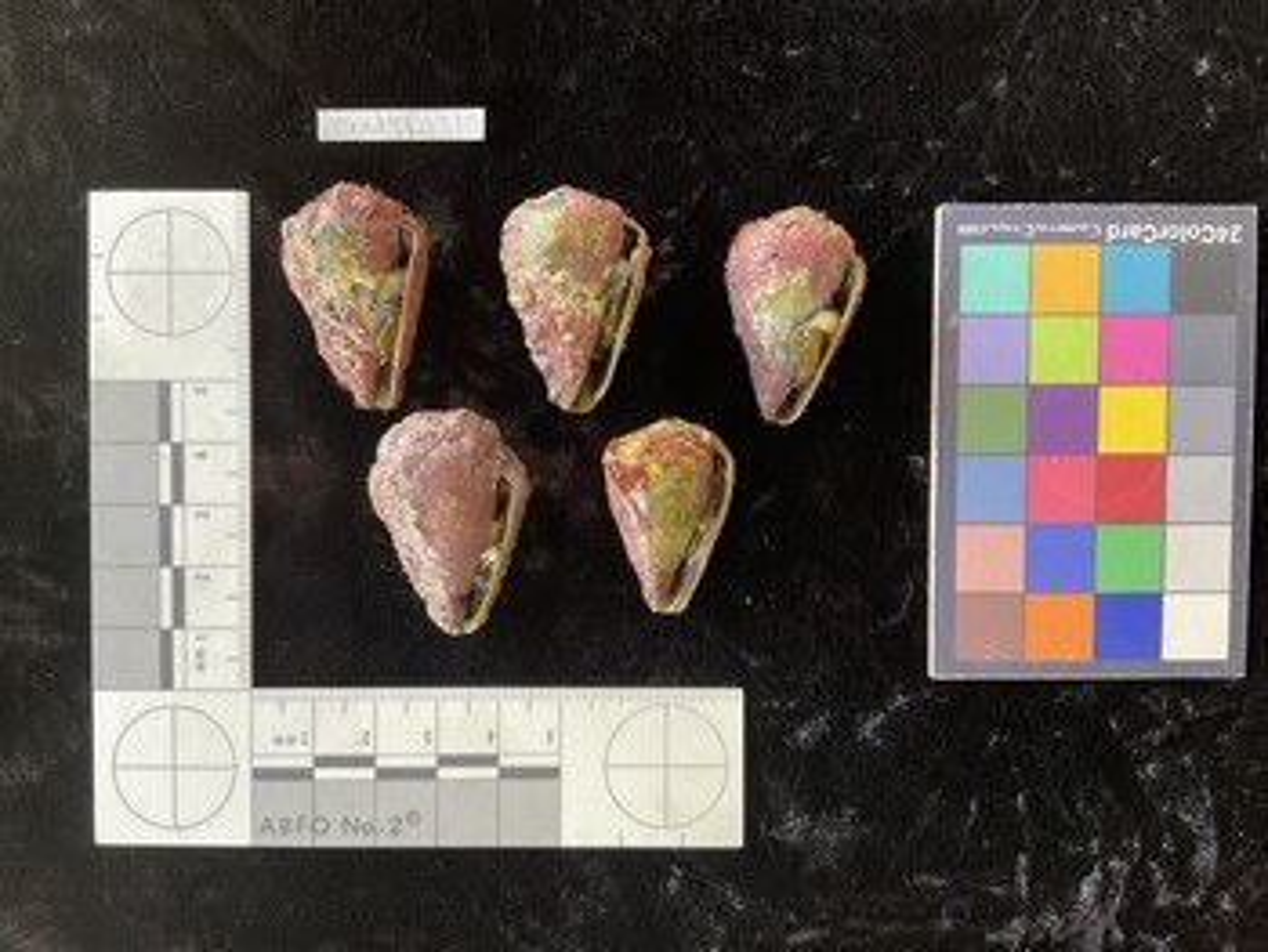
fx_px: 1063
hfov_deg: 61.6
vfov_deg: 48.3
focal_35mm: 29
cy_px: 476
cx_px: 634
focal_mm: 3
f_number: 1.8
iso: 80
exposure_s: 1/60
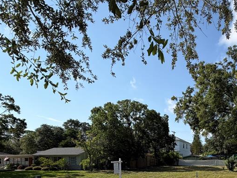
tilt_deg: -3.1
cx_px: 175
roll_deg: -0.2
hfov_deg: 60.3
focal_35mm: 28
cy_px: 164
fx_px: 192
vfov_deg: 44.7
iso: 20
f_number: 2.2
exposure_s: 1/770
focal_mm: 2.22
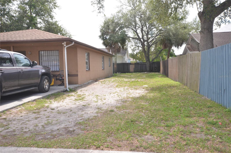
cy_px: 76
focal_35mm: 30
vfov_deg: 43.4
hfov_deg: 62.0
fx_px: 192
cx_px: 116
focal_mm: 20
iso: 800
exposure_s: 1/250
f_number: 13
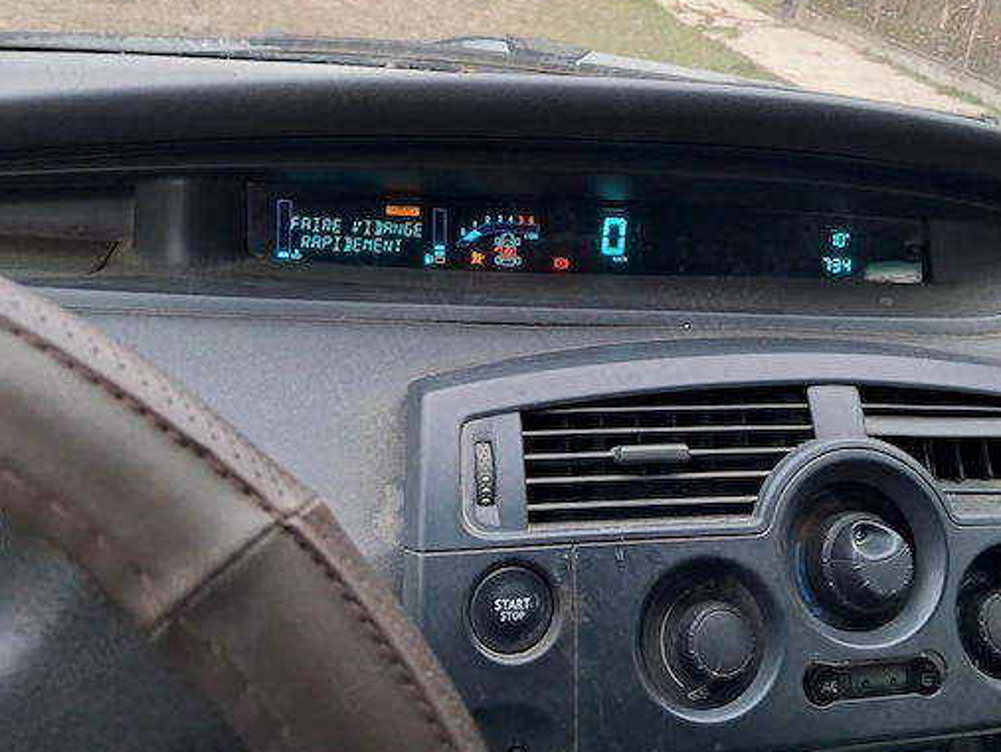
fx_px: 926
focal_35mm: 32
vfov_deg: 44.1
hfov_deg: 56.5
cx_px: 590
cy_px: 321
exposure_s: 1/50
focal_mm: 4
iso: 640
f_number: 1.8
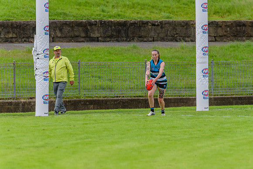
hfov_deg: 3.9
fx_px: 3687
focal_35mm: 525
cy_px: 93
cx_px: 146
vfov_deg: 2.6
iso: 800
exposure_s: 1/2000
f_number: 6.3
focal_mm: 420
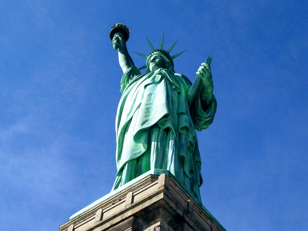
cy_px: 116
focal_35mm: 57
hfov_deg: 33.8
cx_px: 154
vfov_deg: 25.7
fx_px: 507
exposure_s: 1/750
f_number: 5.6
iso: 80
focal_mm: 9.4
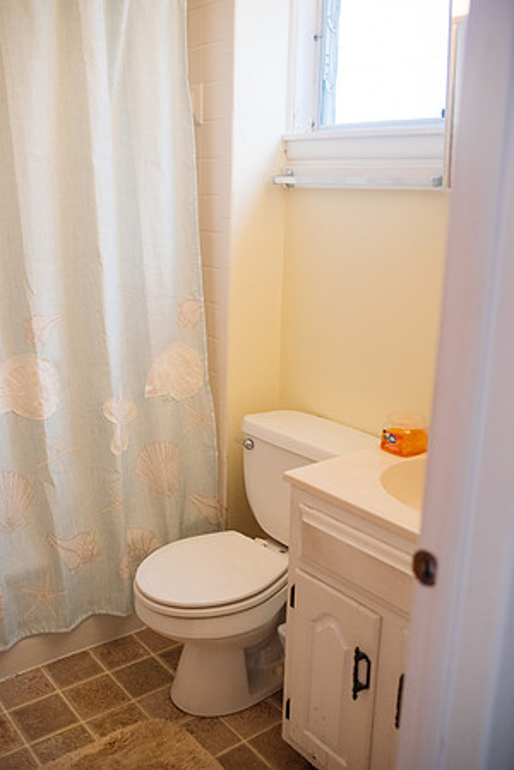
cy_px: 385
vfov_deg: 54.4
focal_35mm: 35
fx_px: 750
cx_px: 257
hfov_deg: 37.9
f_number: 2.8
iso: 2000
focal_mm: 35
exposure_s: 1/640
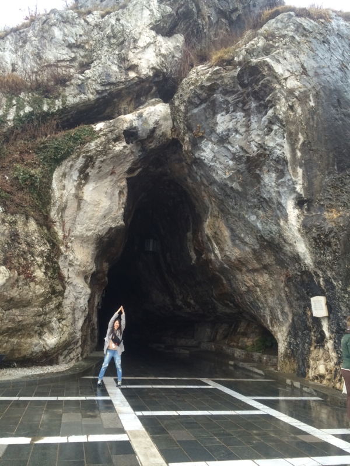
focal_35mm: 30
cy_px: 233
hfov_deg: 46.8
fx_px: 404
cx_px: 175
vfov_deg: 60.0
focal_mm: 4.12
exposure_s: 1/40
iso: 40
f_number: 2.2
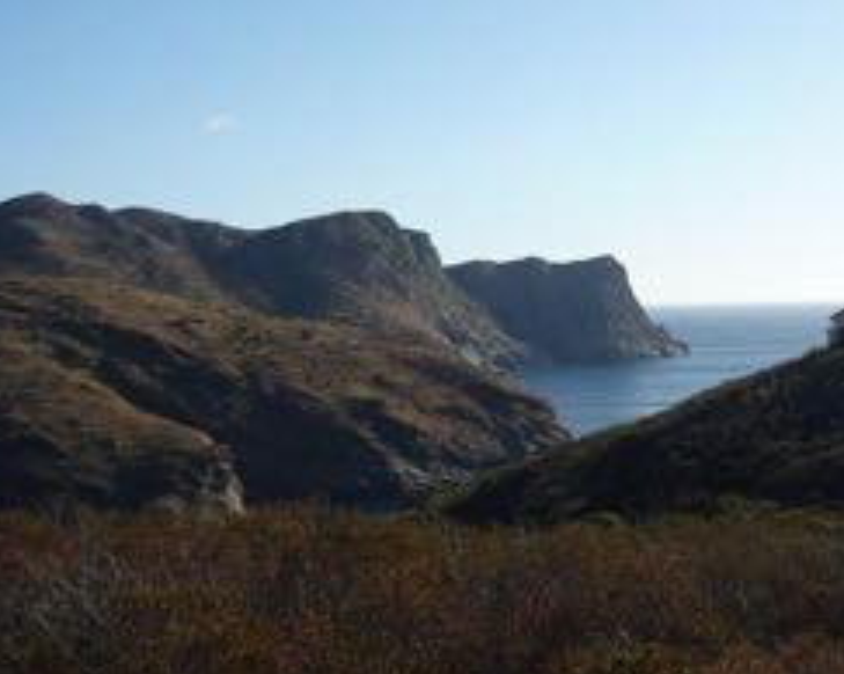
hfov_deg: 35.1
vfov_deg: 28.5
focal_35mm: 53
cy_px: 268
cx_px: 552
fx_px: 1323
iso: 100
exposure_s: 1/200
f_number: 8
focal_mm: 5.5
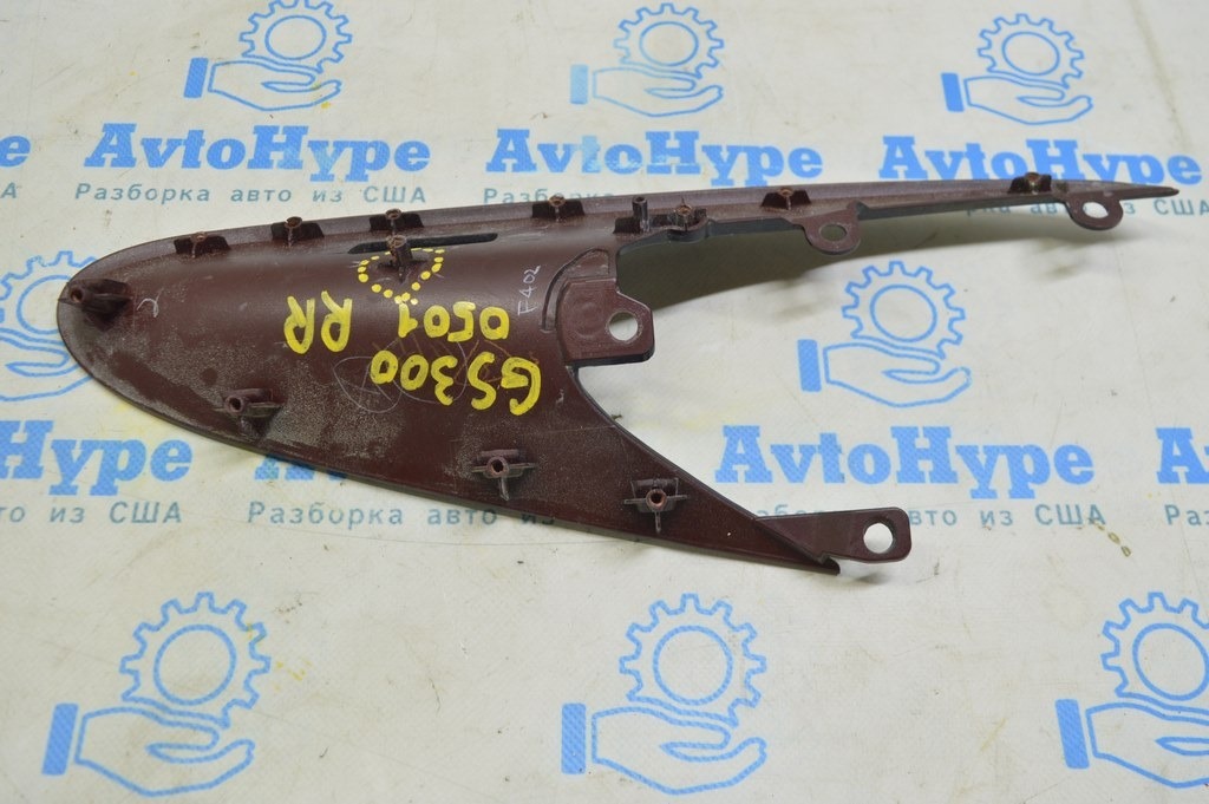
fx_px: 1107
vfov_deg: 39.9
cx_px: 604
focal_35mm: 33
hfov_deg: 57.3
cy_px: 402
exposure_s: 1/20
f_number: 5.6
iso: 400
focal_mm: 22
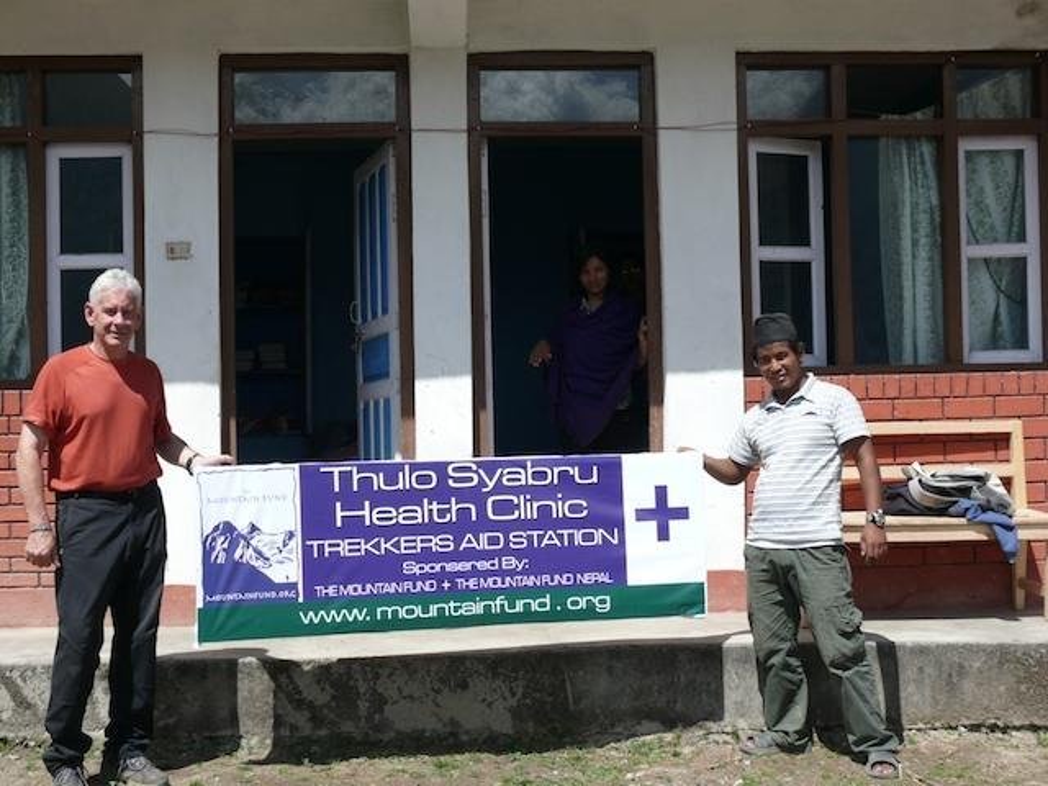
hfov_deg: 41.2
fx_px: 1393
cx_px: 524
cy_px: 393
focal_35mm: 46
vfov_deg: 31.5
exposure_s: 1/500
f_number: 5.6
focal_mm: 9.7
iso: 100
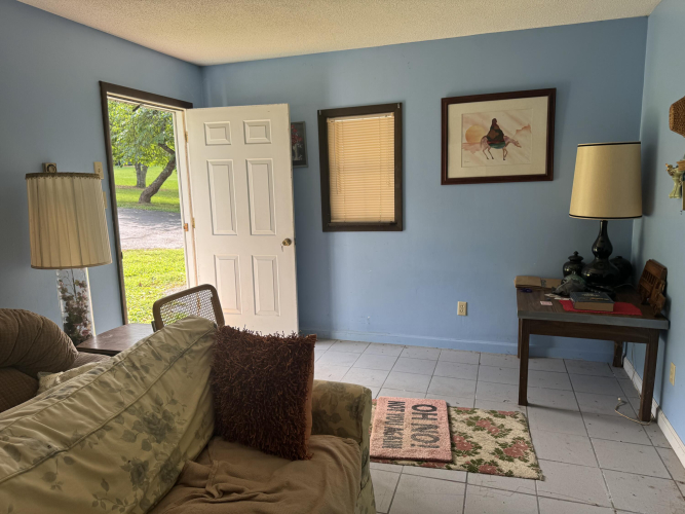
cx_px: 342
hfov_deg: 71.6
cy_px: 257
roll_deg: +1.4
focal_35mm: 24
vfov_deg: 56.8
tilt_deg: -10.0
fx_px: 475
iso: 64
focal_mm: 6.76
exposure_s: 1/171
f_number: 1.78
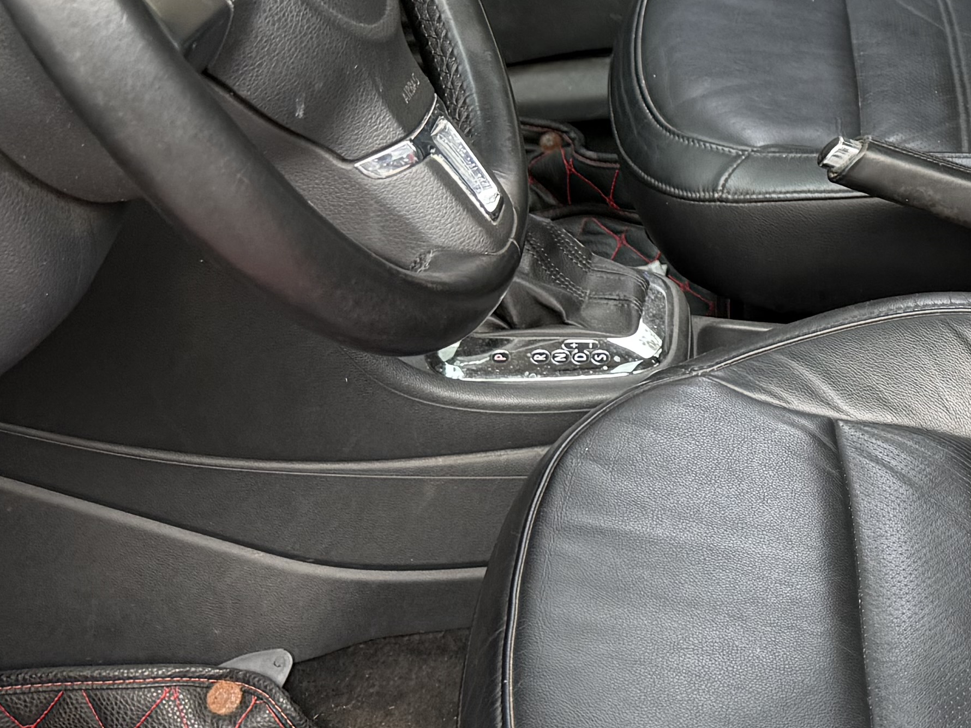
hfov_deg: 23.3
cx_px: 1143
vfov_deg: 18.6
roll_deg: -1.7
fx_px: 2160
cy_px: 4
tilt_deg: -21.4
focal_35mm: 77
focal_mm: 6.76
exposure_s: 1/121
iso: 100
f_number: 1.78
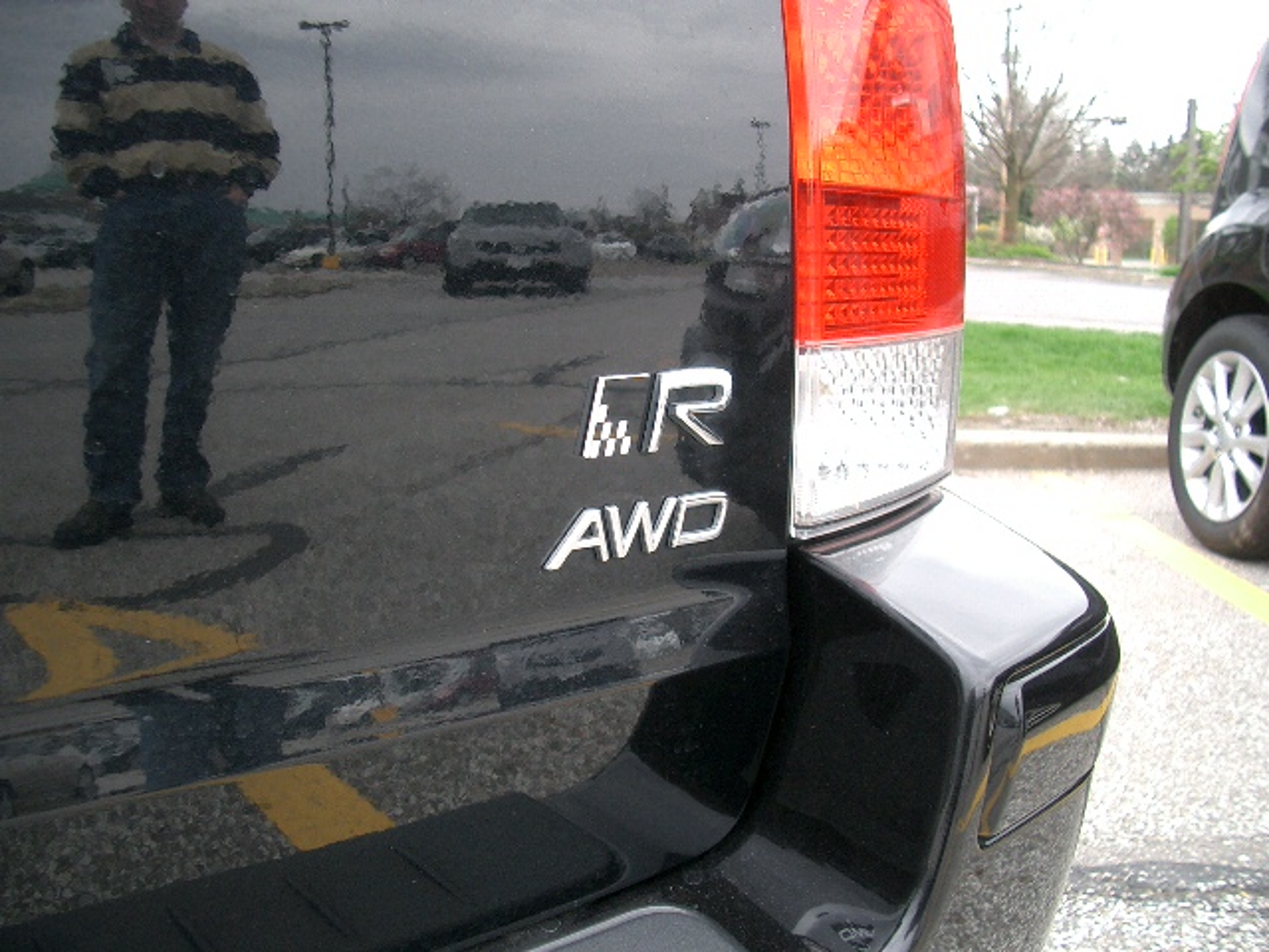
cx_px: 634
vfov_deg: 40.7
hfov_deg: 52.6
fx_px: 1283
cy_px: 476
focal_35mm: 35
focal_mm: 5.8
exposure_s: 1/160
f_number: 2.6
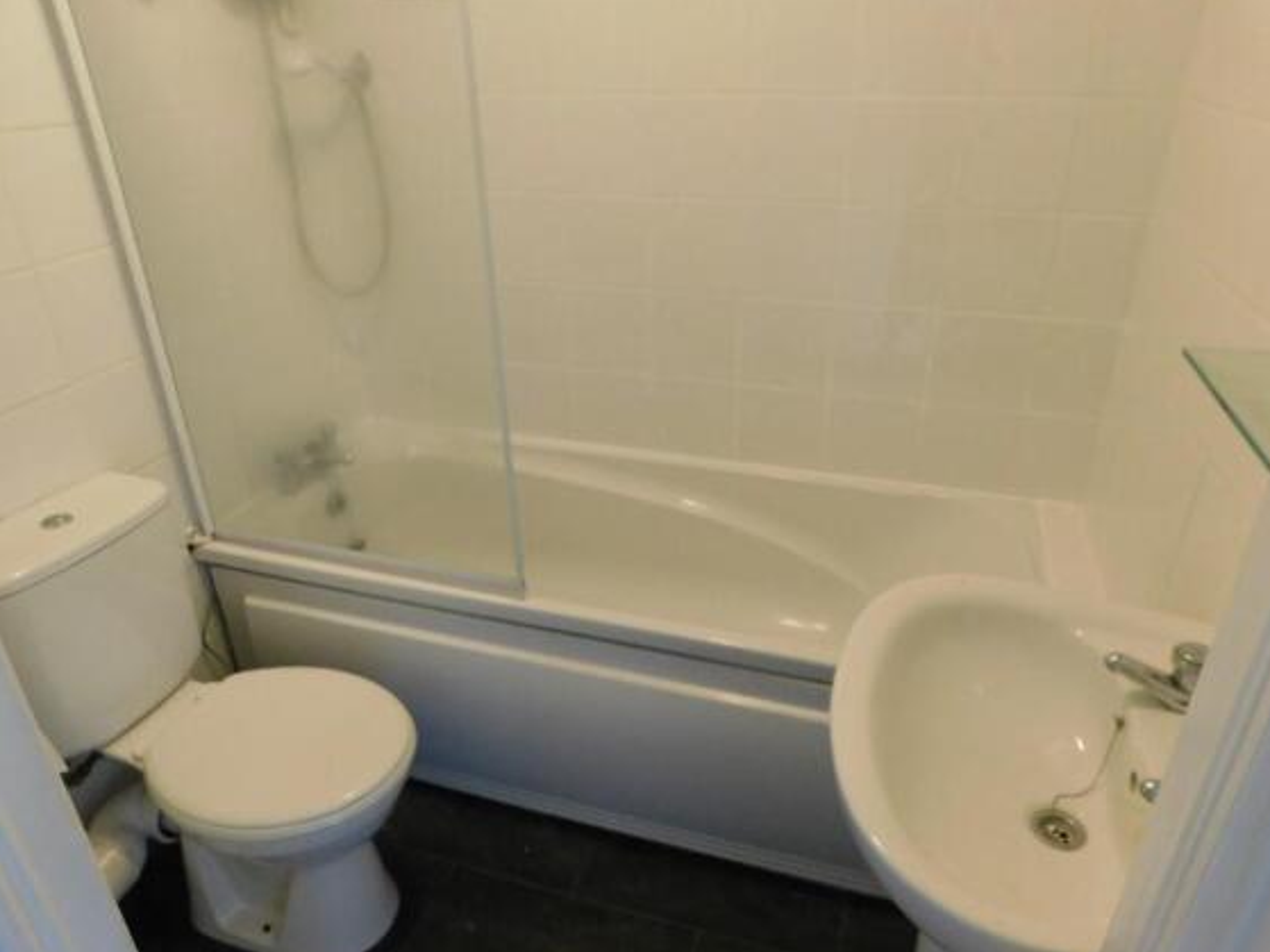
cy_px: 487
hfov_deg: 71.6
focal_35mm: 24
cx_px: 624
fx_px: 880
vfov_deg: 56.8
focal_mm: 4
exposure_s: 1/25
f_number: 3
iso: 400
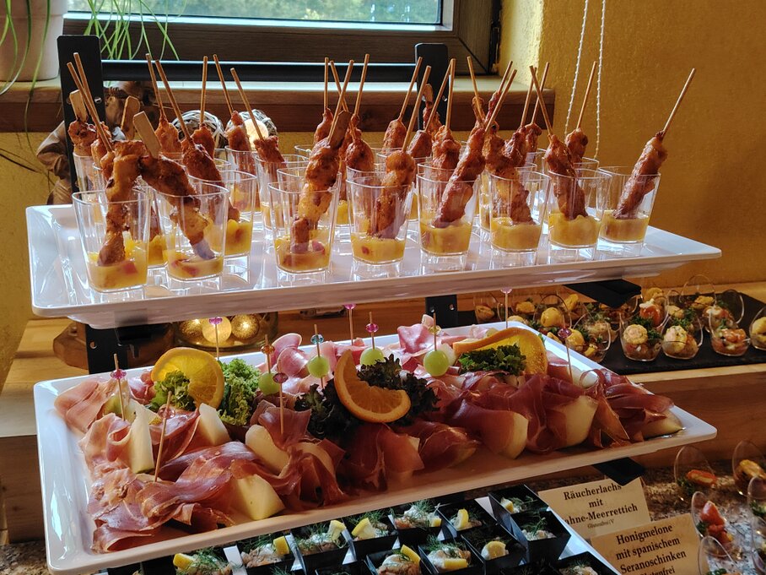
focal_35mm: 37
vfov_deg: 38.7
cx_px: 383
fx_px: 819
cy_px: 288
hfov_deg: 50.1
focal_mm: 5.25
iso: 1759
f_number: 1.75
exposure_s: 1/33.3
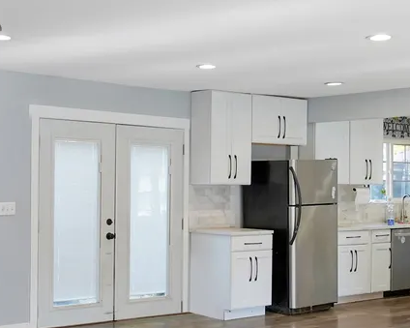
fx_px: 740
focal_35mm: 61
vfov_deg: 24.9
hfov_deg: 30.8
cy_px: 205
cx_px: 152
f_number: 4
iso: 500
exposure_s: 1/160
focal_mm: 17
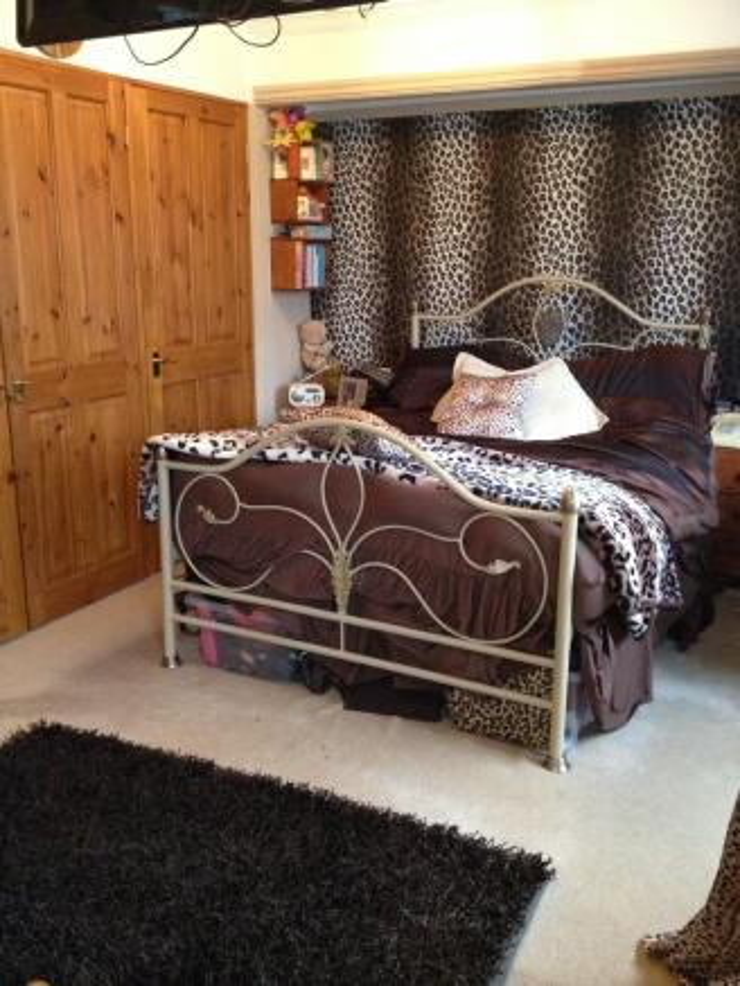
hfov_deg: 40.7
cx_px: 370
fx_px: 997
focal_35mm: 35
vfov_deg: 52.6
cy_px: 493
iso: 400
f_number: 2.4
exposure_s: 1/20
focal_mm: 4.28
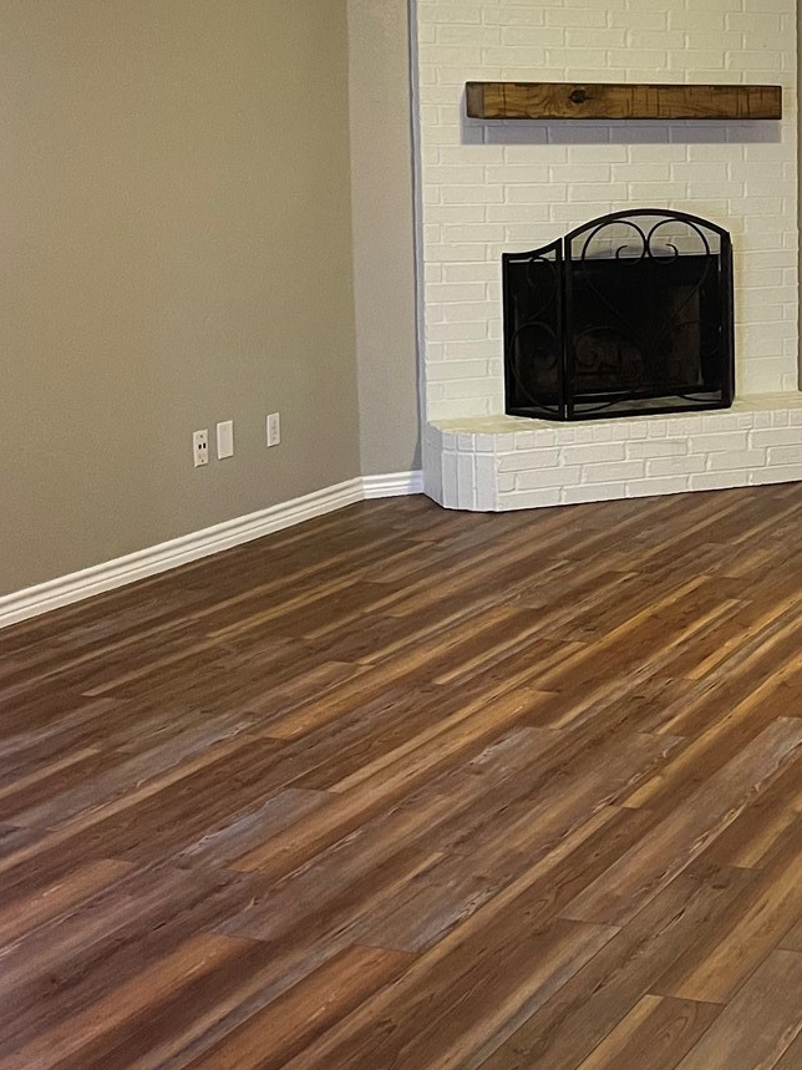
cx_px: 899
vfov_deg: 30.7
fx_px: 1916
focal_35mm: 62
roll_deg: +0.8
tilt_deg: -5.7
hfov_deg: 22.2
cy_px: 279
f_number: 1.6
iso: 400
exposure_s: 1/60
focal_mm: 5.1
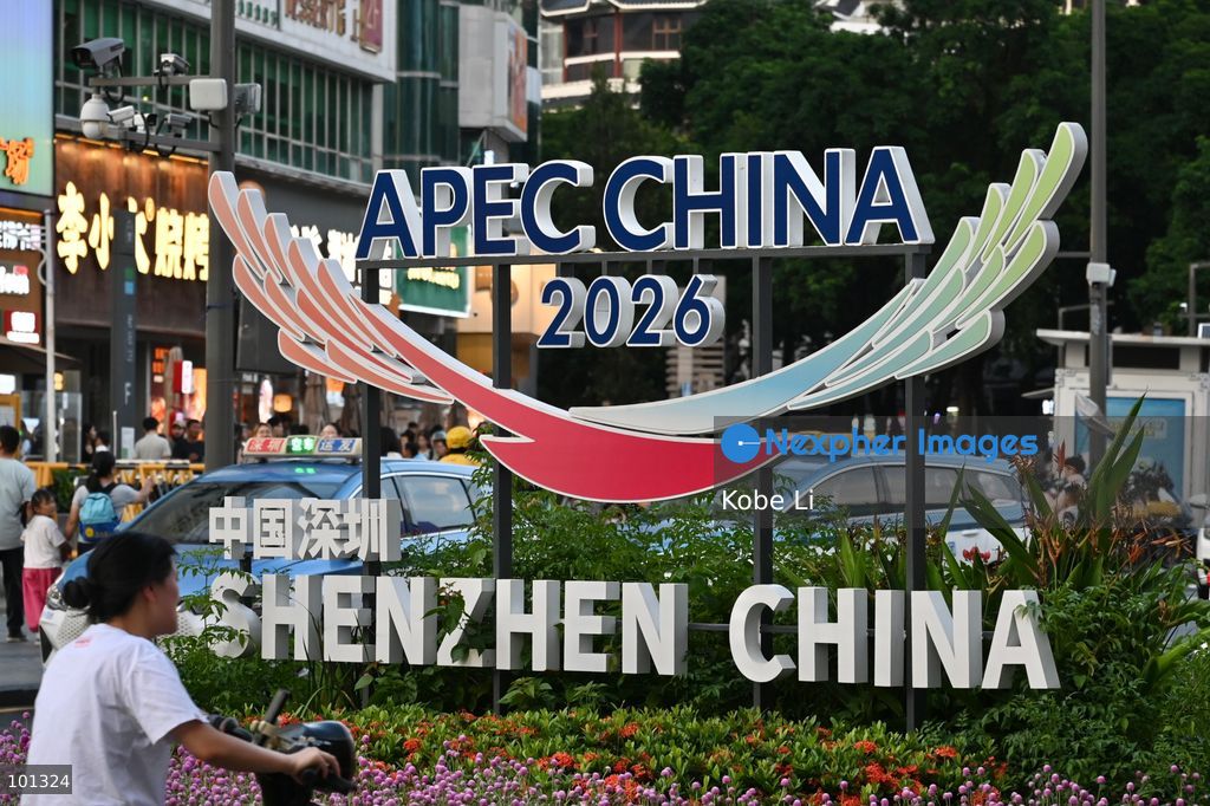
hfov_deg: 14.6
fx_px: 4737
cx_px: 605
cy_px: 403
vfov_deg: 9.7
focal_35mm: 141
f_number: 5.6
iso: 800
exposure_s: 1/250
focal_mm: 94
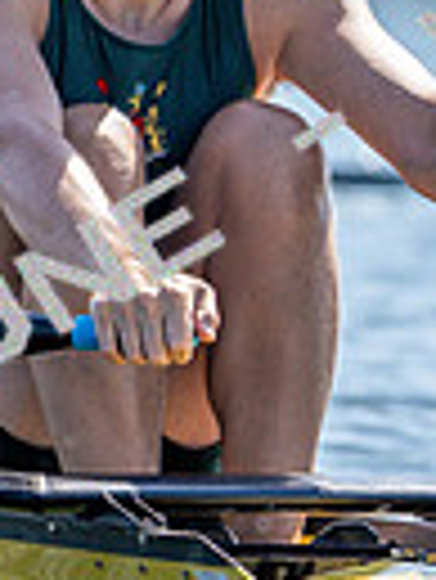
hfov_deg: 1.1
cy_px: 155
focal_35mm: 1386
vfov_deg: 1.4
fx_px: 23238
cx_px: 90
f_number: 6.3
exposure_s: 1/1600
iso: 320
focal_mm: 321
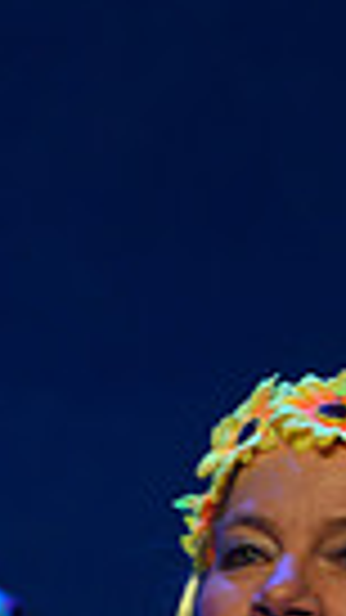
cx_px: 220
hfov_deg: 2.0
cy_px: 807
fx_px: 10135
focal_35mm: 621
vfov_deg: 3.5
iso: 1250
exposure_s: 1/80
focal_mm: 140
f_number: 3.5
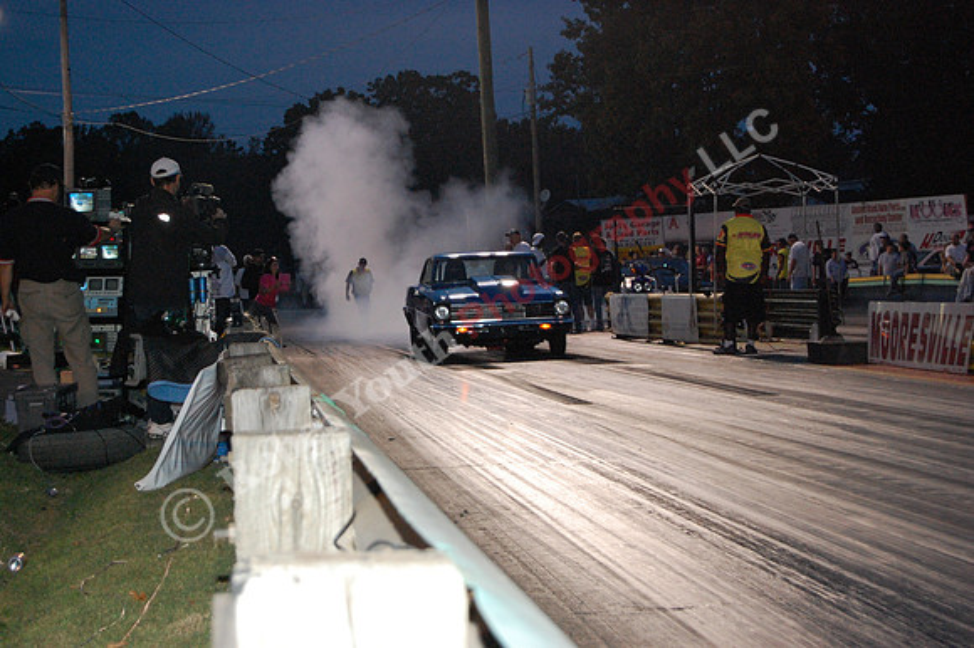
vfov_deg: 16.5
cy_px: 324
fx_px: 2231
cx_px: 487
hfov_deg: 24.6
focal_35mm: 82
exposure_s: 1/60
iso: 1600
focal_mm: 55
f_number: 5.6
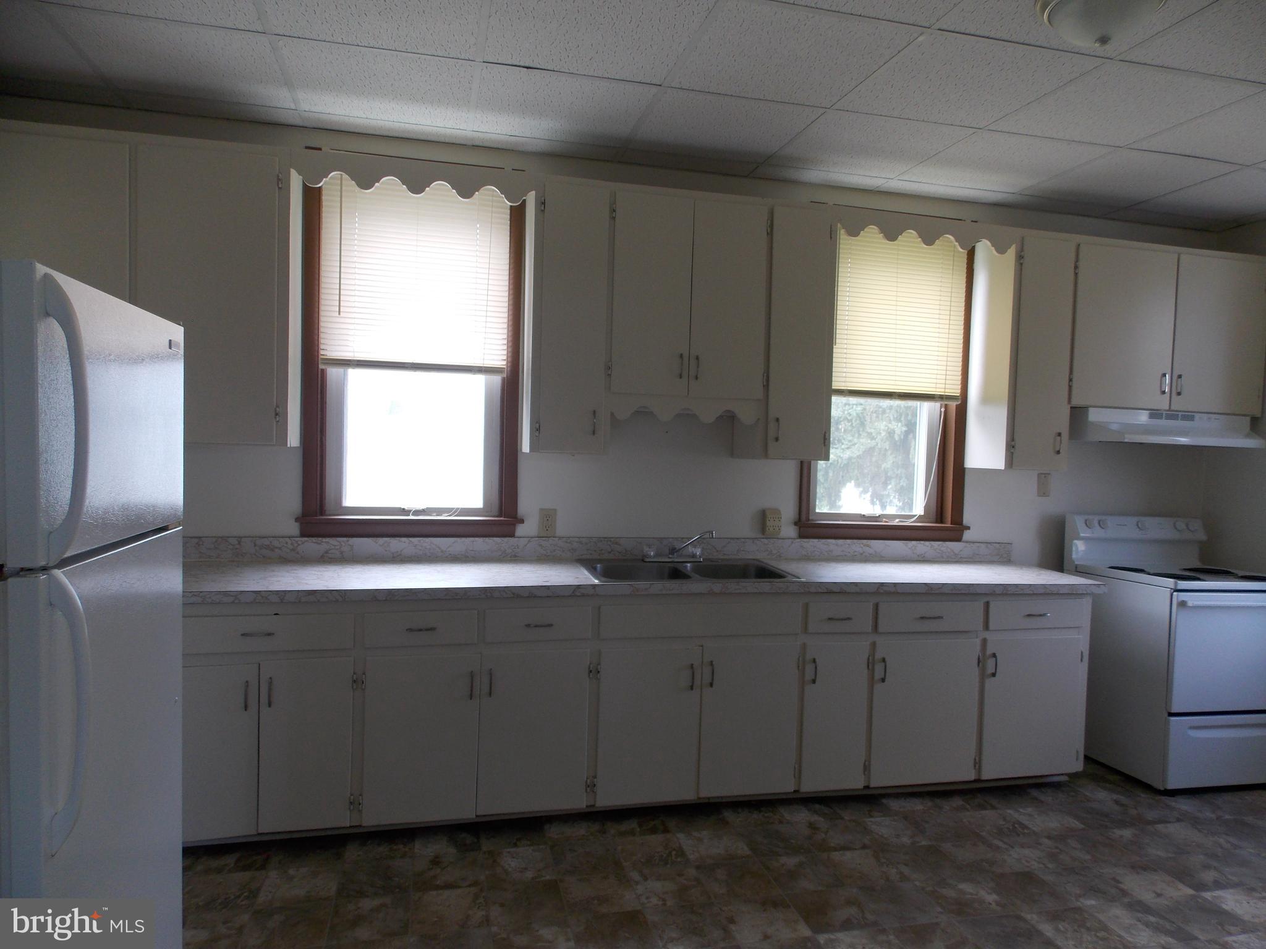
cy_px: 474
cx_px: 633
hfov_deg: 73.9
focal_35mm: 23
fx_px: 841
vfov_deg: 58.9
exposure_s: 1/40
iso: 80
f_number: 3.1
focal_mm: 4
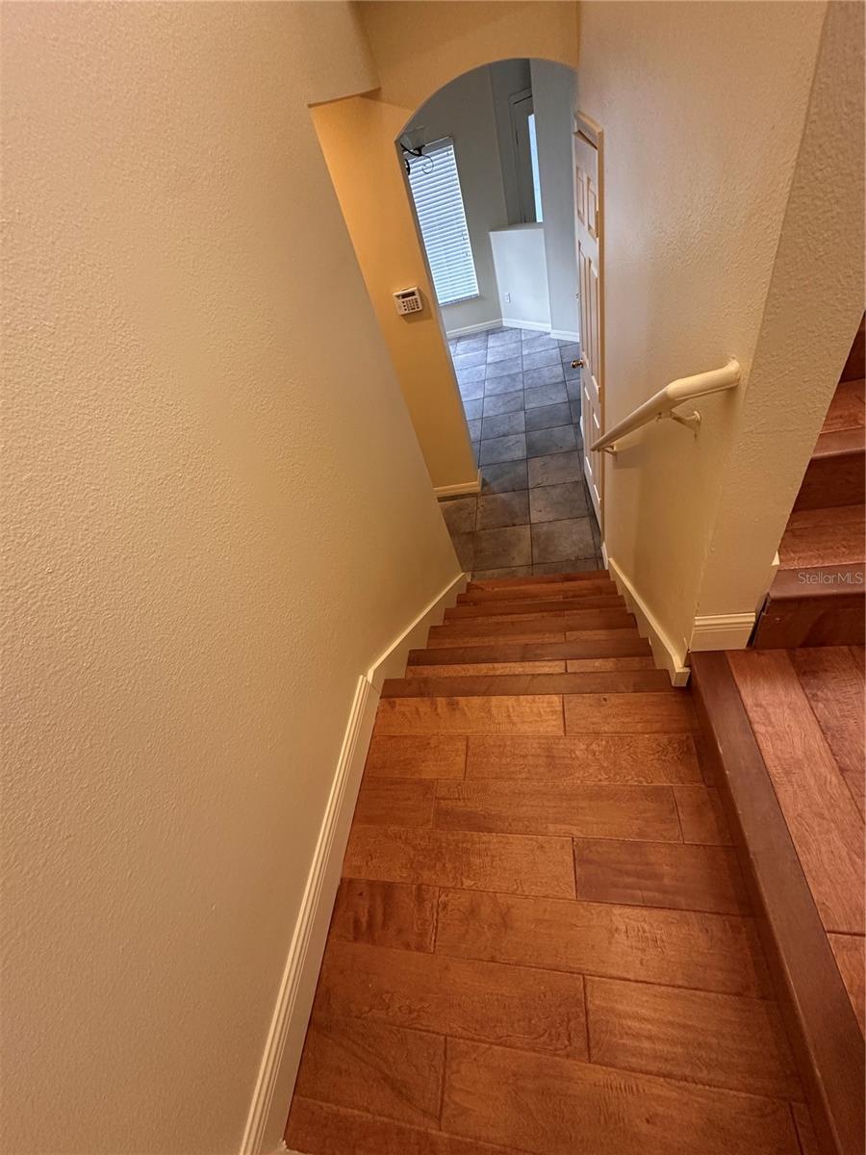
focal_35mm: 14
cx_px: 433
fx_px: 467
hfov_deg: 85.7
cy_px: 578
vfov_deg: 102.1
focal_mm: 2.22
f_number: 2.2
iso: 320
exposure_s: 1/60
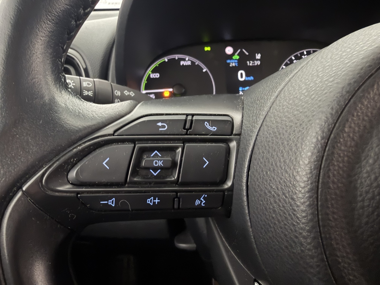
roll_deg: +1.9
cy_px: 142
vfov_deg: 56.8
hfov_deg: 71.6
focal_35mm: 24
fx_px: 263
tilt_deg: -22.7
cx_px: 190
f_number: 2.2
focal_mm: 2.22
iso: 500
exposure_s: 1/10
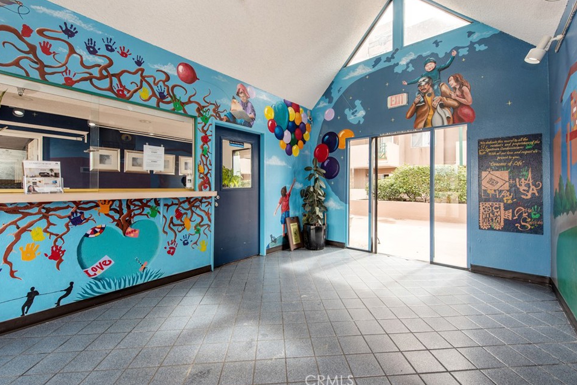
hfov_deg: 100.4
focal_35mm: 15
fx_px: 240
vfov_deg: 77.2
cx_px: 292
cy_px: 183
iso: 180
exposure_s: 1/125
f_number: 5.6
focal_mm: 14
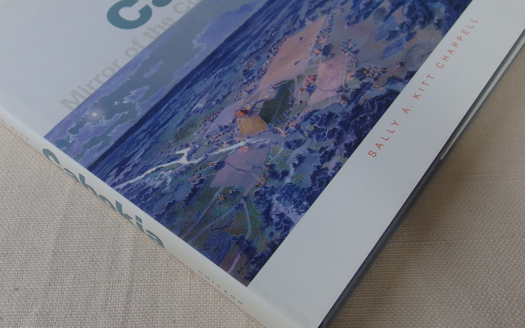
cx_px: 222
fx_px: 587
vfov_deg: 31.1
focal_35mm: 41
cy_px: 127
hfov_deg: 48.0
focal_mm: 6
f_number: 2.2
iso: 100
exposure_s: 1/60
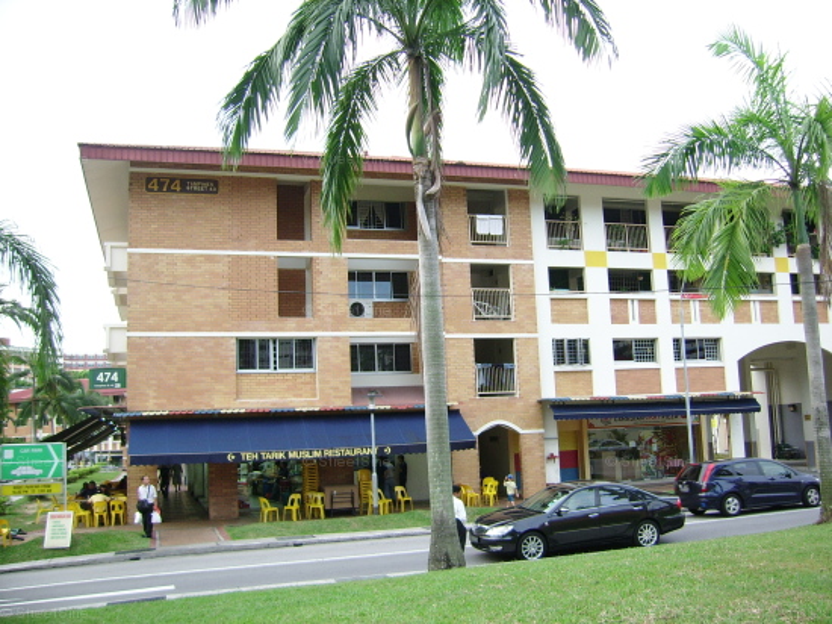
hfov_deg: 52.6
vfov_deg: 40.7
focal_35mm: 35
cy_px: 312
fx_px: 841
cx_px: 416
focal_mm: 5.95
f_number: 2.8
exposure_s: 1/65
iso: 100
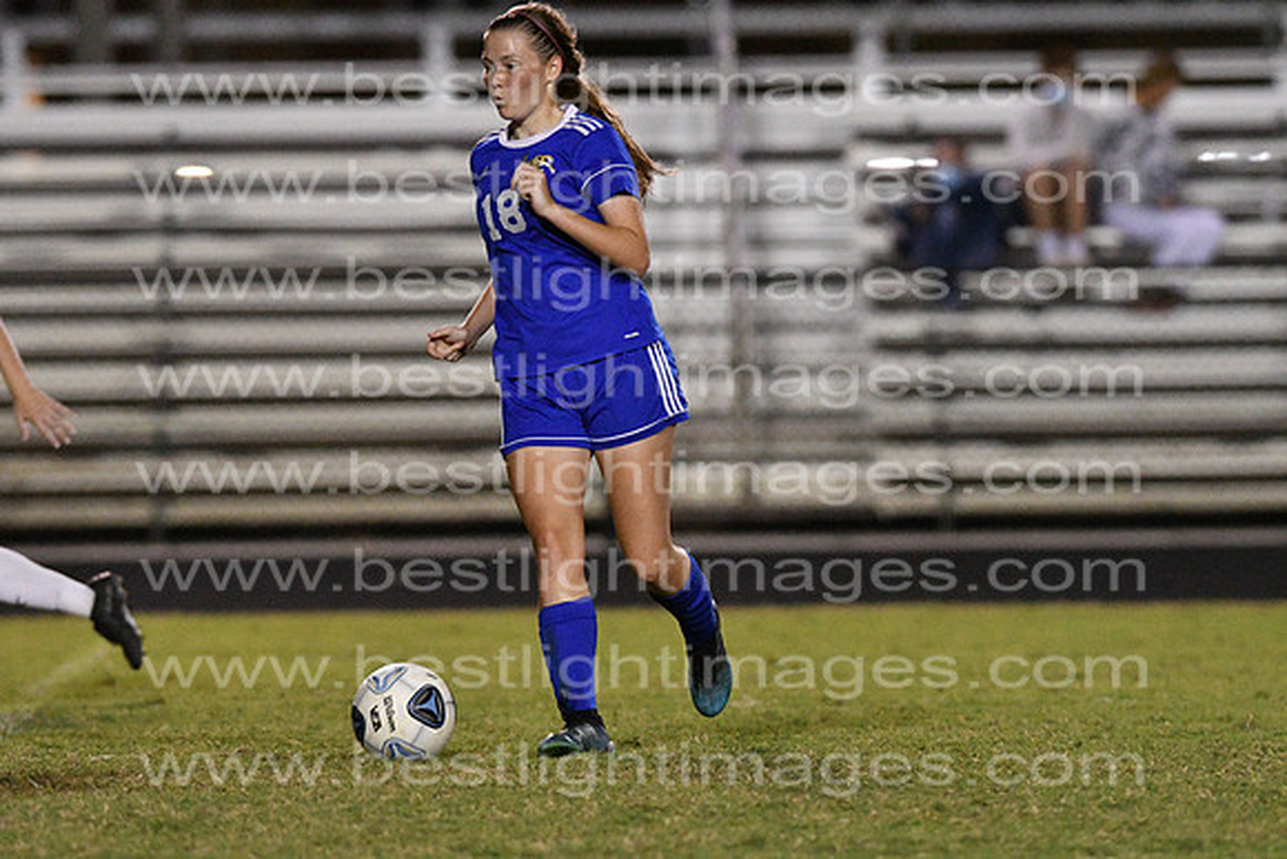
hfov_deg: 4.6
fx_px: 16091
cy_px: 430
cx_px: 644
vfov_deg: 3.1
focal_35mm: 450
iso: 10000
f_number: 3.5
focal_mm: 300
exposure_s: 1/640
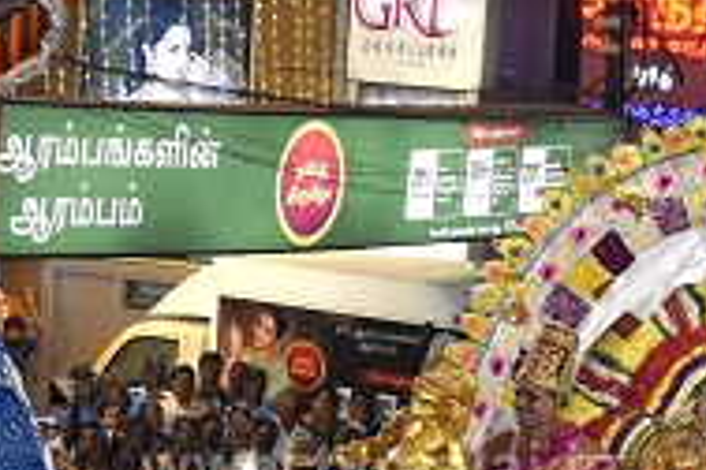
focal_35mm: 124
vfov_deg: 11.0
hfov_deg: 16.5
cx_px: 381
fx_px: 2432
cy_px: 466
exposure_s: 1/125
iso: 2000
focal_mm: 26
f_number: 8
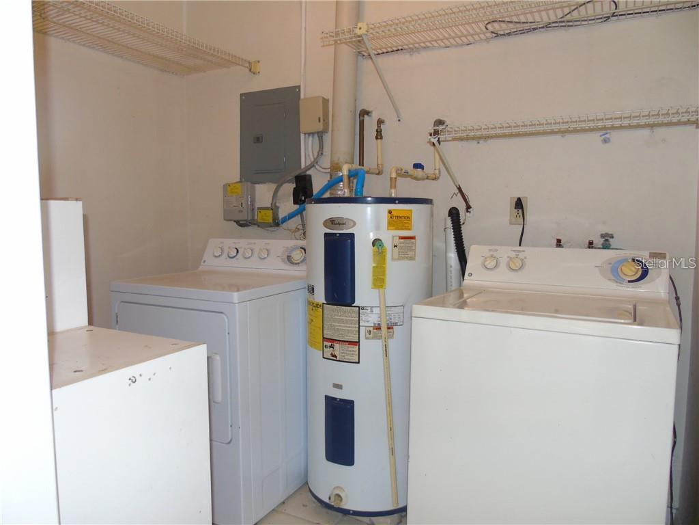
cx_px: 350
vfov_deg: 54.9
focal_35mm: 25
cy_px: 262
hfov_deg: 69.4
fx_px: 505
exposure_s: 1/30
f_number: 3.4
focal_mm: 4.4
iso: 200
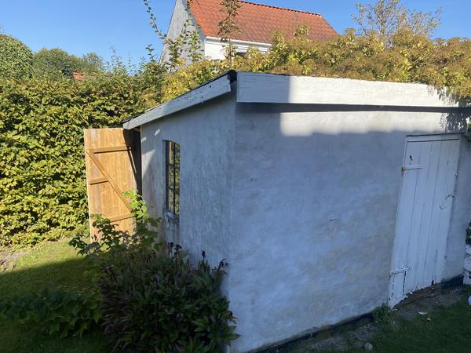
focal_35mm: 26
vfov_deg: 53.1
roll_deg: -1.3
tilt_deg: -10.5
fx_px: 354
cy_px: 176
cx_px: 236
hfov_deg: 67.3
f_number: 1.8
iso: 32
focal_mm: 4.25
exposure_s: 1/1543
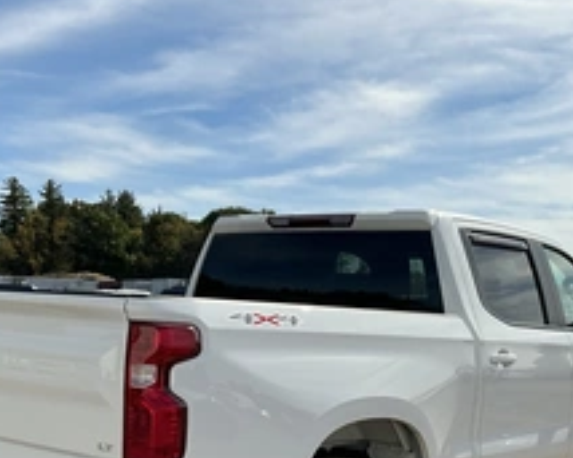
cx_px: 281
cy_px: 386
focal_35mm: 51
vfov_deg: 28.8
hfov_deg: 36.7
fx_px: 864
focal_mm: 3
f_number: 1.8
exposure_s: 1/3322
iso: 25
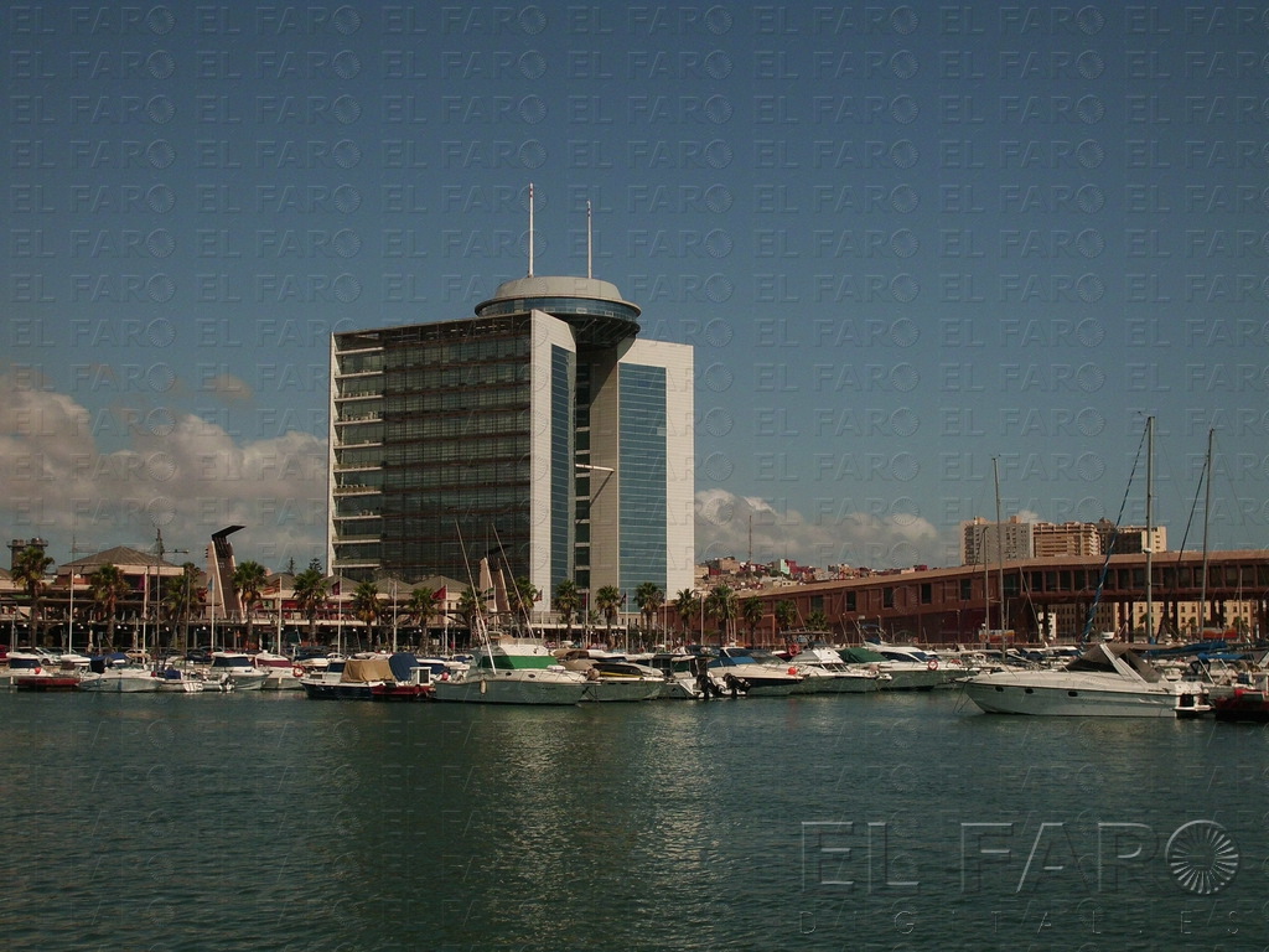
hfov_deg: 40.4
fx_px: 1723
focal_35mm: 47
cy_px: 476
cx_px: 634
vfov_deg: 30.9
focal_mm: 8.4
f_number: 8.3
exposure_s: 1/800
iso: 64
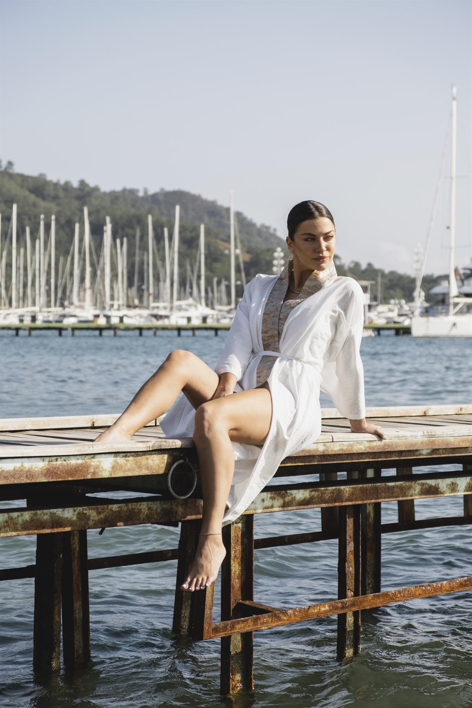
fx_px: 1632
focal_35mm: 83
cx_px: 236
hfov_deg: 16.5
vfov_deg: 24.5
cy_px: 354
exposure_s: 1/2000
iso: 320
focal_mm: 55
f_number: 4
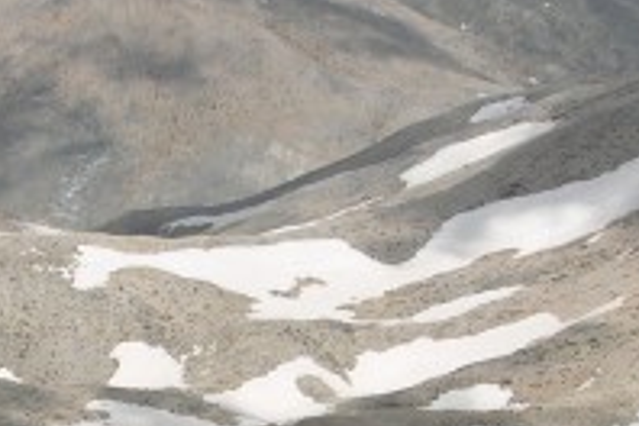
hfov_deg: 14.5
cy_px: 436
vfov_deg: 9.7
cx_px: 226
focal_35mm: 141
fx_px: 2503
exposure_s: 1/383
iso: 50
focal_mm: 8.9
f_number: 7.1
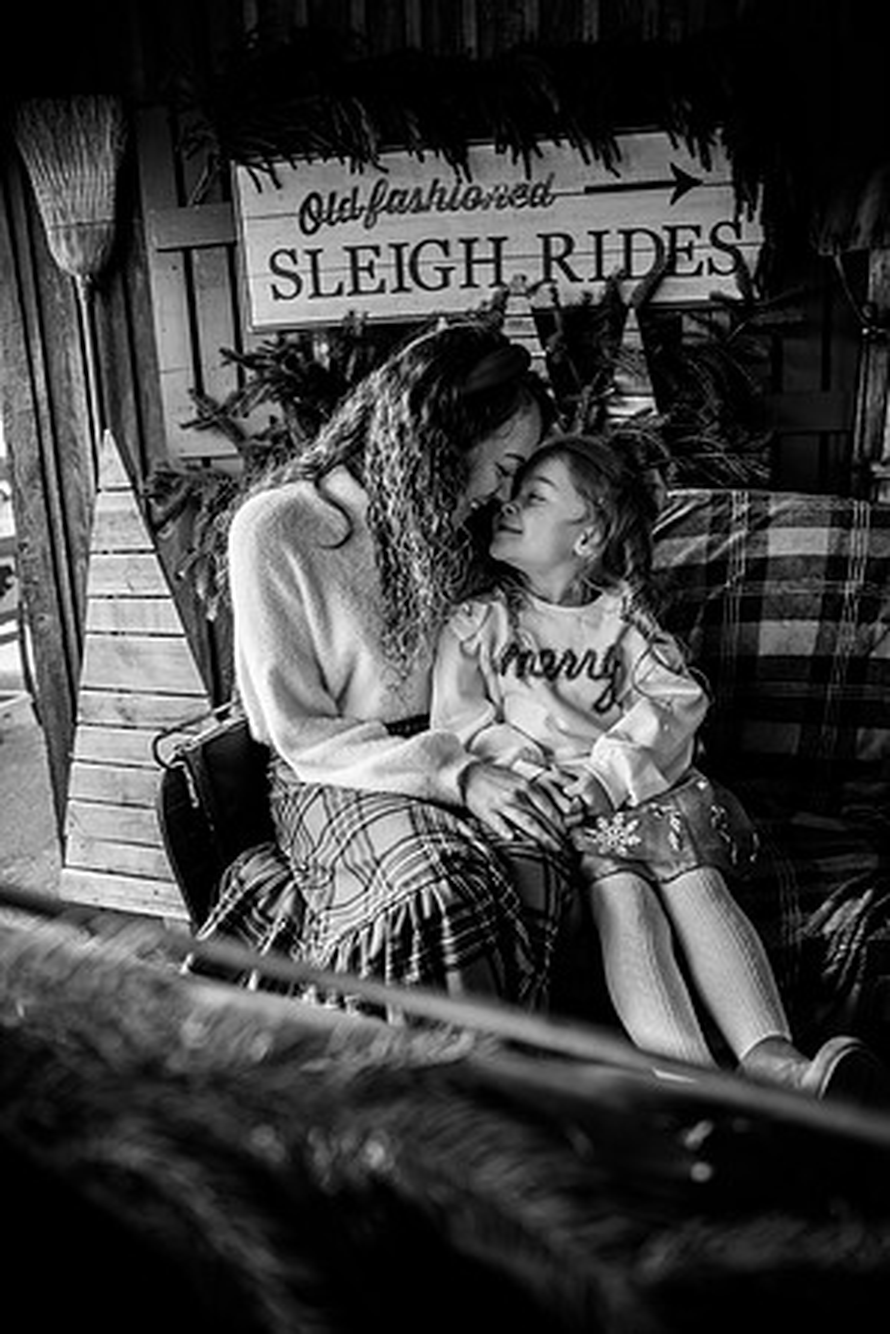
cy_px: 667
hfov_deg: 53.1
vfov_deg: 73.7
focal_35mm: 24
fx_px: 890
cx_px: 445
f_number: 3.2
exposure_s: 1/250
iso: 400
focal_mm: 24
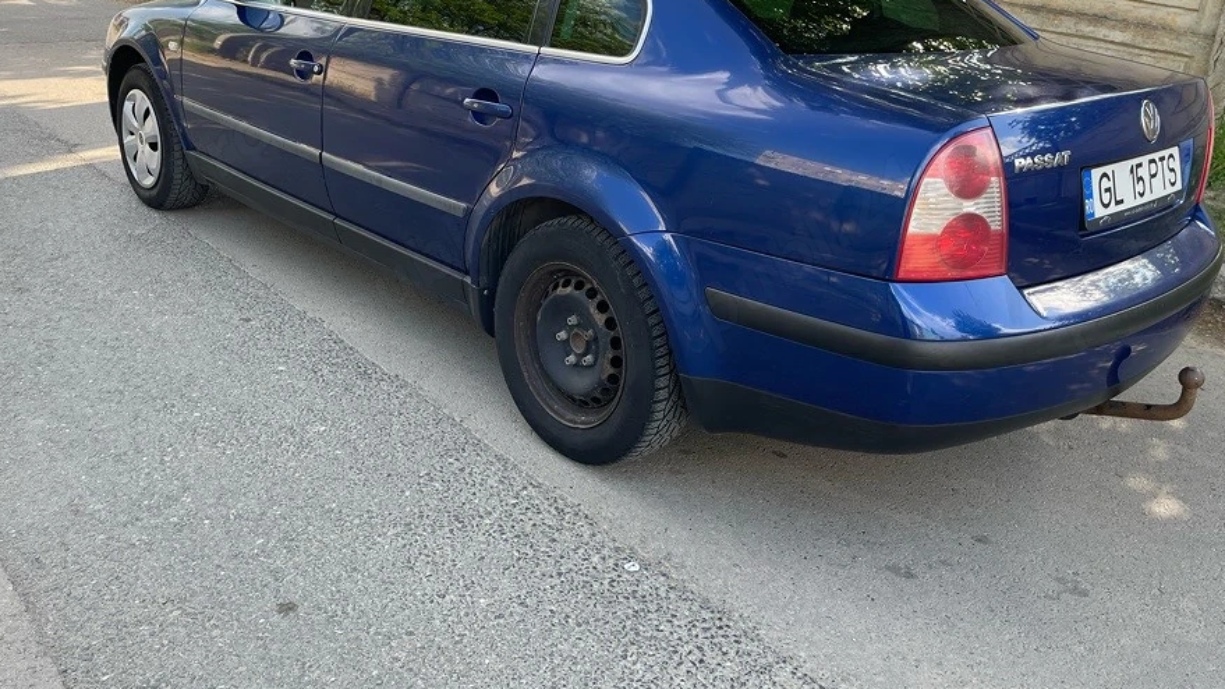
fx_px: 1007
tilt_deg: -19.1
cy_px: 236
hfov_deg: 62.6
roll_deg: -4.5
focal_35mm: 31
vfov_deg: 37.4
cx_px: 576
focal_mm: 5.1
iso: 32
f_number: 1.6
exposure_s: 1/373
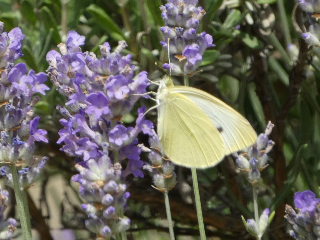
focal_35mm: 600
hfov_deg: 3.3
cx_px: 160
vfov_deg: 2.5
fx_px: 5547
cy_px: 120
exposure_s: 1/100
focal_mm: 107.6
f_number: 5.6
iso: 125
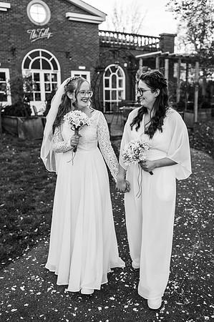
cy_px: 161
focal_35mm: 35
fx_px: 313
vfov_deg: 54.5
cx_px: 107
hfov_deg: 37.8
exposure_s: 1/1000
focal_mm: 35
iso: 100
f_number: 2.5
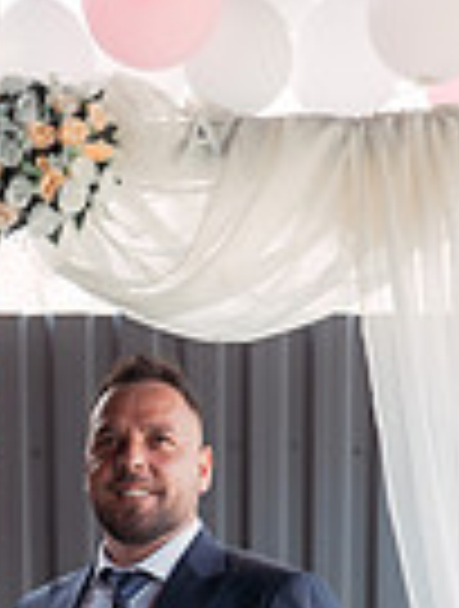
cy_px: 865
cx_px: 68
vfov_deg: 18.0
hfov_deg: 14.9
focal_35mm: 99
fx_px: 1742
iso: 400
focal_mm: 31
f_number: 2.8
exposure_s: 1/400
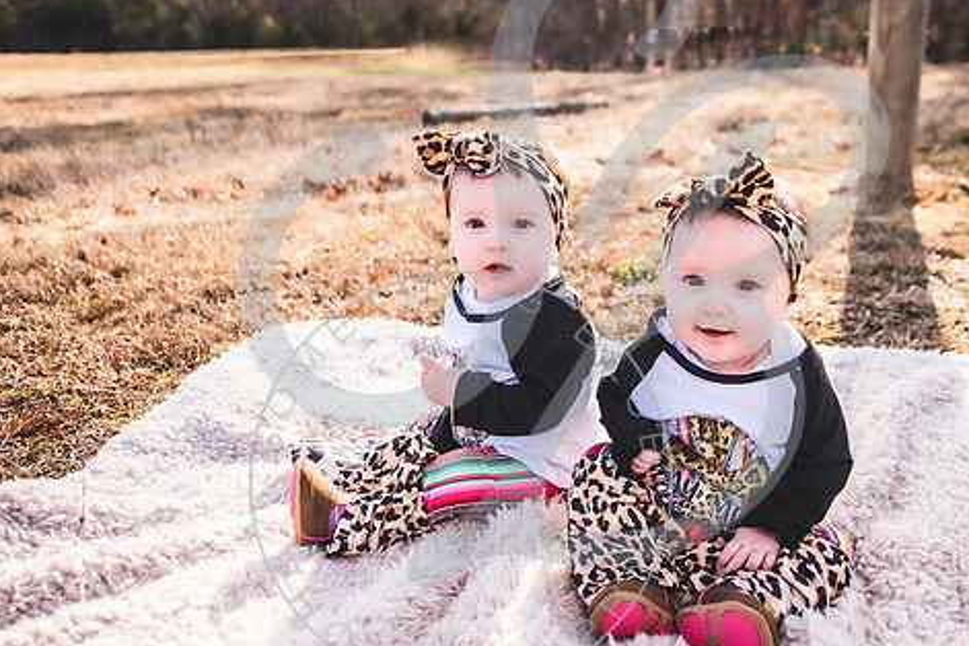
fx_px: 807
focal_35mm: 30
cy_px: 310
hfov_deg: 61.6
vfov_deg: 43.6
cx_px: 564
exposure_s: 1/500
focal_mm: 24
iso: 100
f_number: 2.8
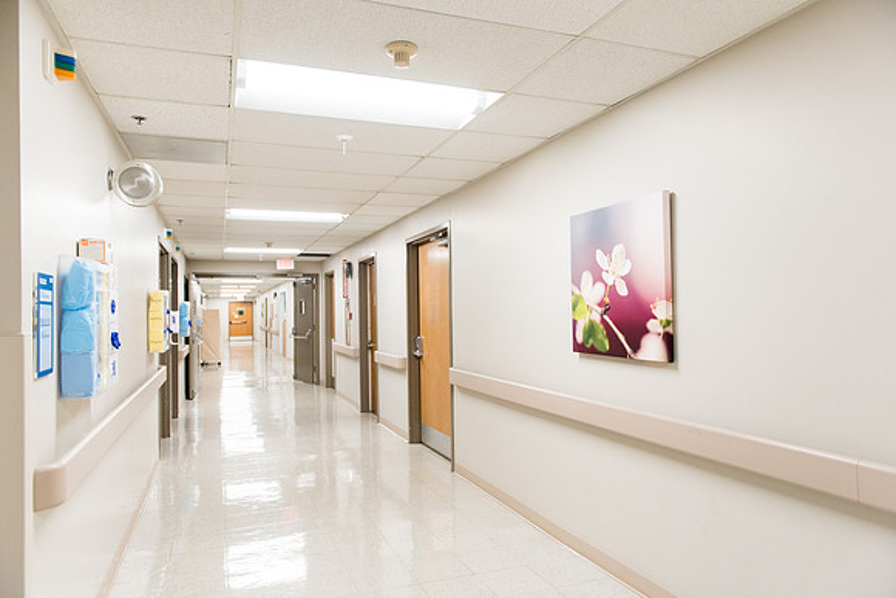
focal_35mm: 24
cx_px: 448
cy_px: 299
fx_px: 597
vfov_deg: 53.2
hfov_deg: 73.7
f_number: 2.8
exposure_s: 1/160
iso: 450
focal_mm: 24
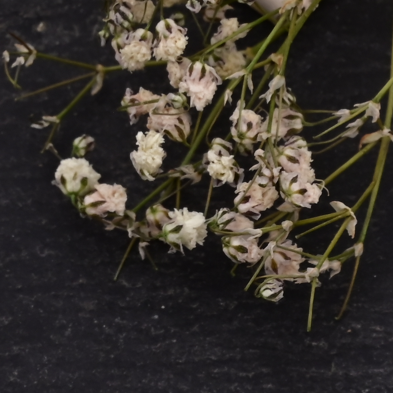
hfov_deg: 5.9
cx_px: 394
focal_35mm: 298
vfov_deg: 5.8
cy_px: 551
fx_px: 3828
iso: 640
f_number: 22
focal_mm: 69
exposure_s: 1/100
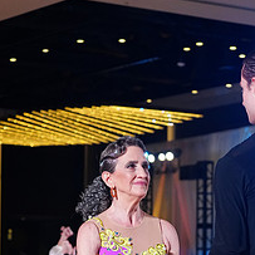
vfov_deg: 10.1
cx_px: 200
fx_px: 1417
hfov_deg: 10.3
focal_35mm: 170
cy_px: 322
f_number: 4.5
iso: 2500
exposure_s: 1/320
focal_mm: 70
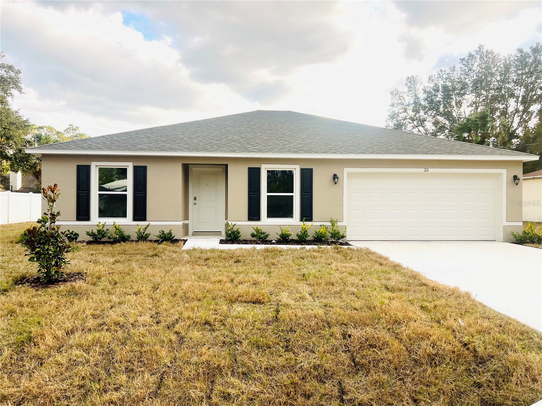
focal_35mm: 26
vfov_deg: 53.1
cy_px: 203
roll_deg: +0.1
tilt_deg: -0.8
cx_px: 271
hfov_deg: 67.3
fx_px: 407
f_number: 1.5
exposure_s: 1/578
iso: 50
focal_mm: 5.7
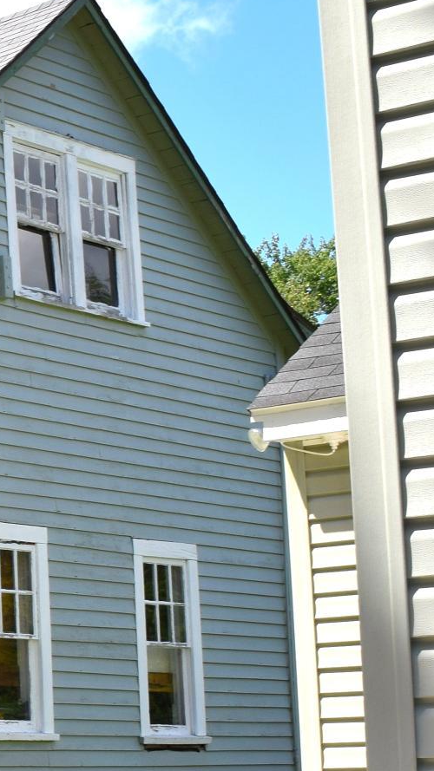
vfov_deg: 20.1
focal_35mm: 106
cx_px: -732
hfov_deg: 9.6
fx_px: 2169
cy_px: 550
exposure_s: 1/200
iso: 100
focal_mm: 20
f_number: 10
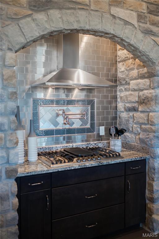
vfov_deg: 54.4
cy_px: 120
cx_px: 80
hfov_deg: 37.9
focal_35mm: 35
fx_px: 232
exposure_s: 1/250
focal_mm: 35
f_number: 2.5
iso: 400
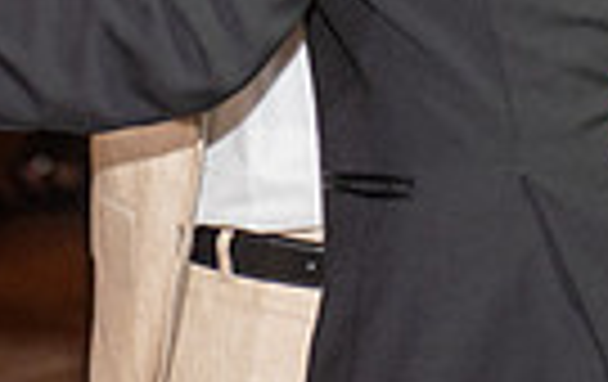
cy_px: -393
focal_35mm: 306
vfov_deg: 4.3
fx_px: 5081
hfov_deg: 6.8
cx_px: 360
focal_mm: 70
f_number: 2.8
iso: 1250
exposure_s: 1/125
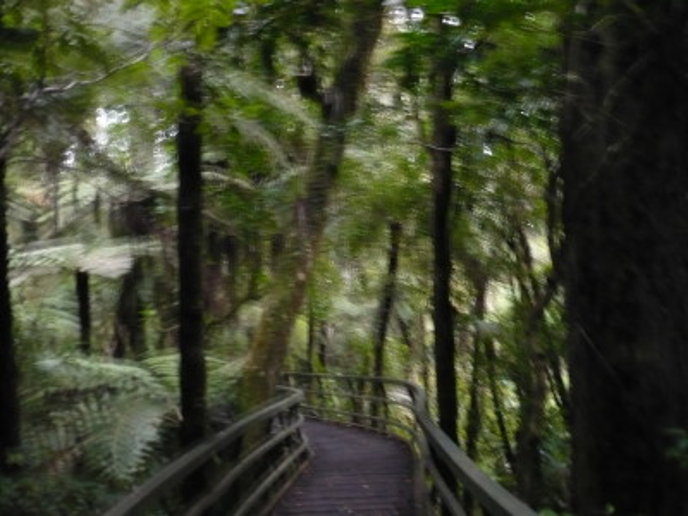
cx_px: 344
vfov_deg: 40.7
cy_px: 258
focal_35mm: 35
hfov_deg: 52.6
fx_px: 696
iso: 400
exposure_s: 1/4
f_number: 2.8
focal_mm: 5.8
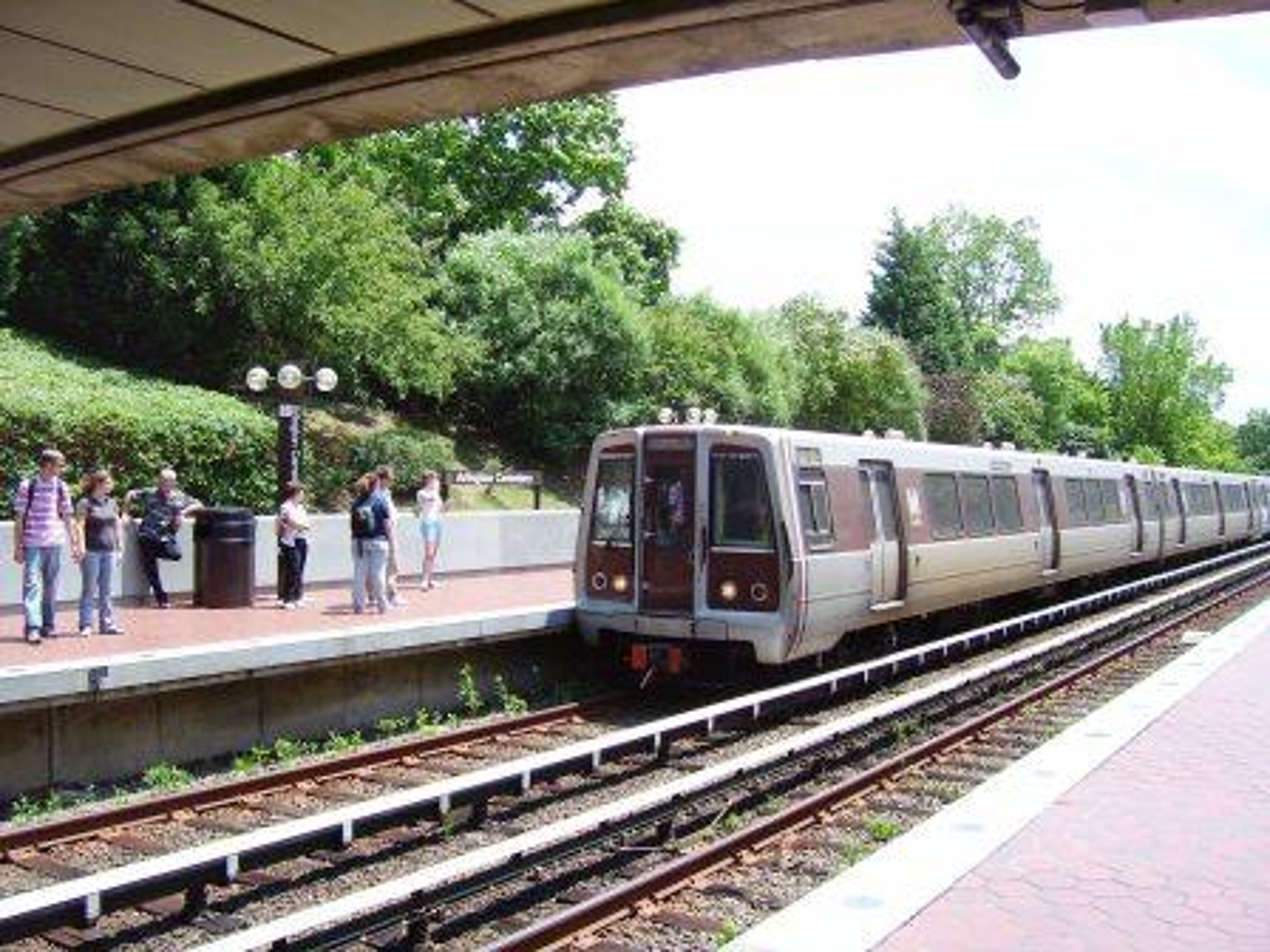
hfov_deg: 54.0
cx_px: 635
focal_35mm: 34
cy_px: 476
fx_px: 1247
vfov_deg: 41.8
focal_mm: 5.6
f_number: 2.7
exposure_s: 1/750
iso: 80
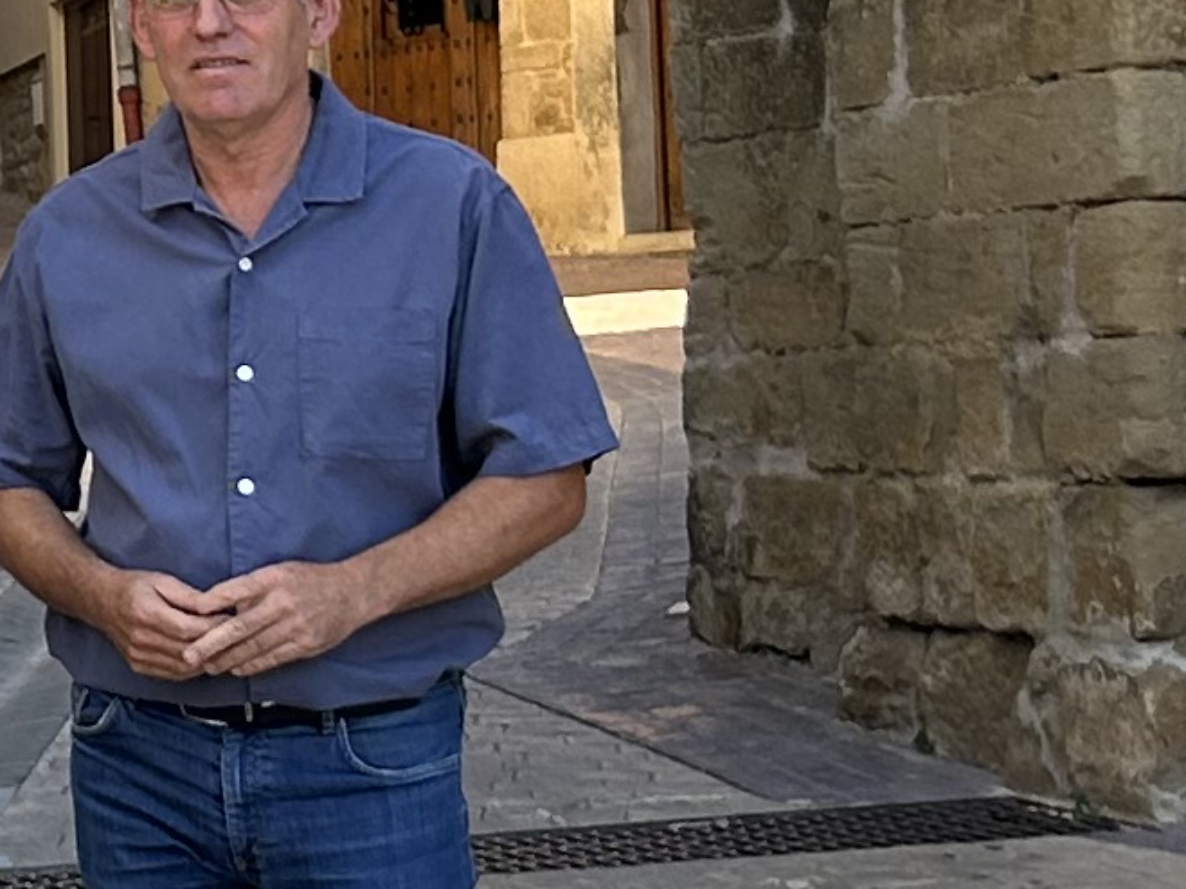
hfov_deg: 11.8
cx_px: -668
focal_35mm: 159
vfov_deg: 9.3
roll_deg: +1.4
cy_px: 225
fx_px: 5447
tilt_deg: +2.7
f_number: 1.5
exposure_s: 1/639
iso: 50
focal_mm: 5.7
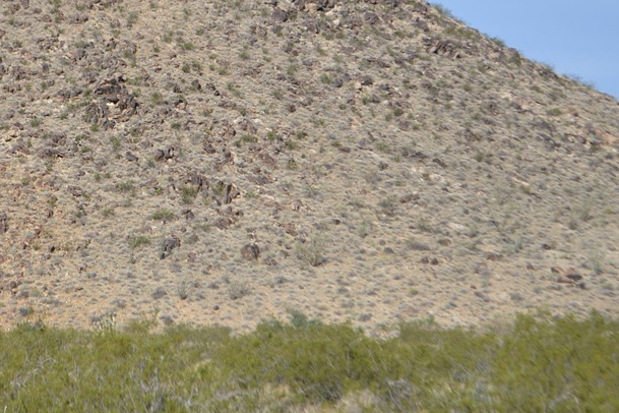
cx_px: 109
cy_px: 142
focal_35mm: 147
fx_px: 2525
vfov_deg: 9.3
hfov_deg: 13.9
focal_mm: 55
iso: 400
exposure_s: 1/1600
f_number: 6.3
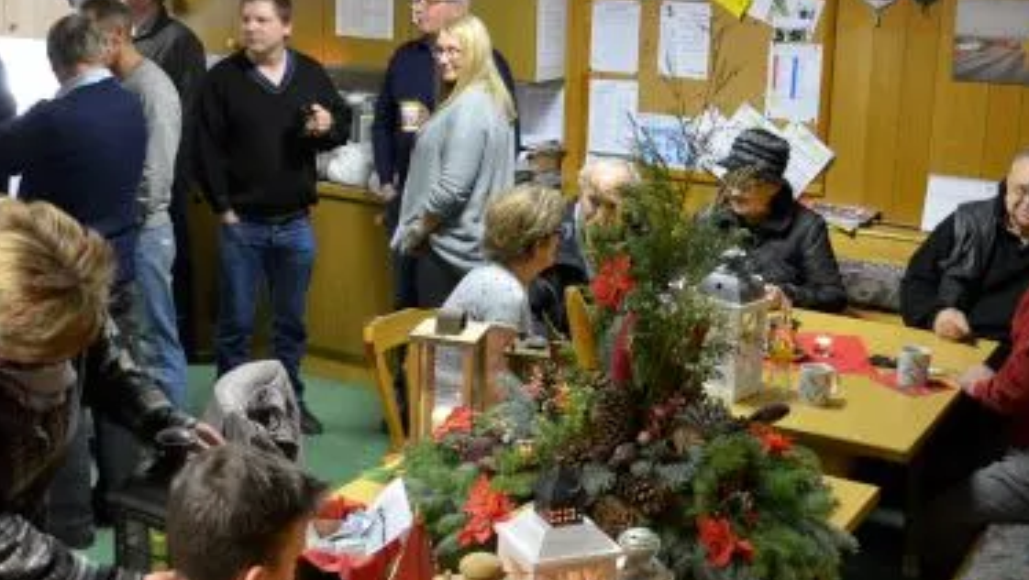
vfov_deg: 24.4
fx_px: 1338
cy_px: 201
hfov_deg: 41.7
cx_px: 377
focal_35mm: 49
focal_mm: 18
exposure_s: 1/30
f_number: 3.5
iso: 1600
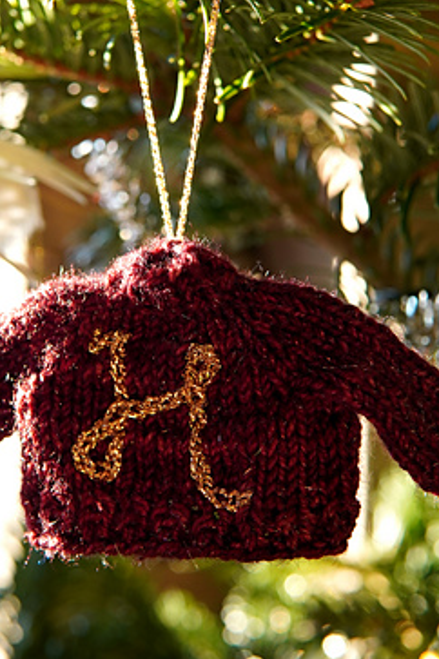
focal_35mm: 62
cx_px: 171
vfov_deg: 32.2
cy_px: 241
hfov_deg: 21.9
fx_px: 1134
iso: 800
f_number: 4
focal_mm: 30
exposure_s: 1/160
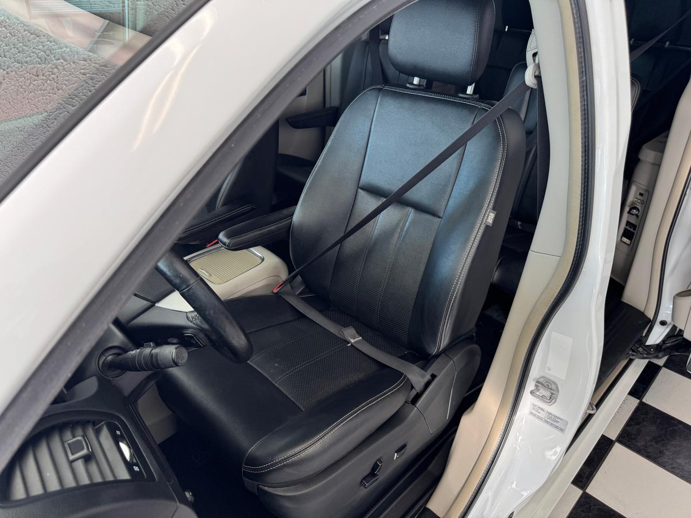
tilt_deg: -30.7
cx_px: 346
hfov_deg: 71.6
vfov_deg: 56.8
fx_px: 479
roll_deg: -1.0
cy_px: 259
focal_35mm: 24
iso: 100
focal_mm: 6.76
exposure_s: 1/120
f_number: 1.78
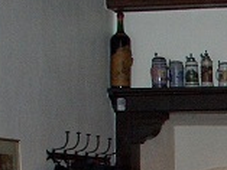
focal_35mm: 168
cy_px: 313
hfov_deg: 11.2
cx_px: 366
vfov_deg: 8.5
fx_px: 1103
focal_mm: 7.1
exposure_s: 1/60
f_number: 2.8
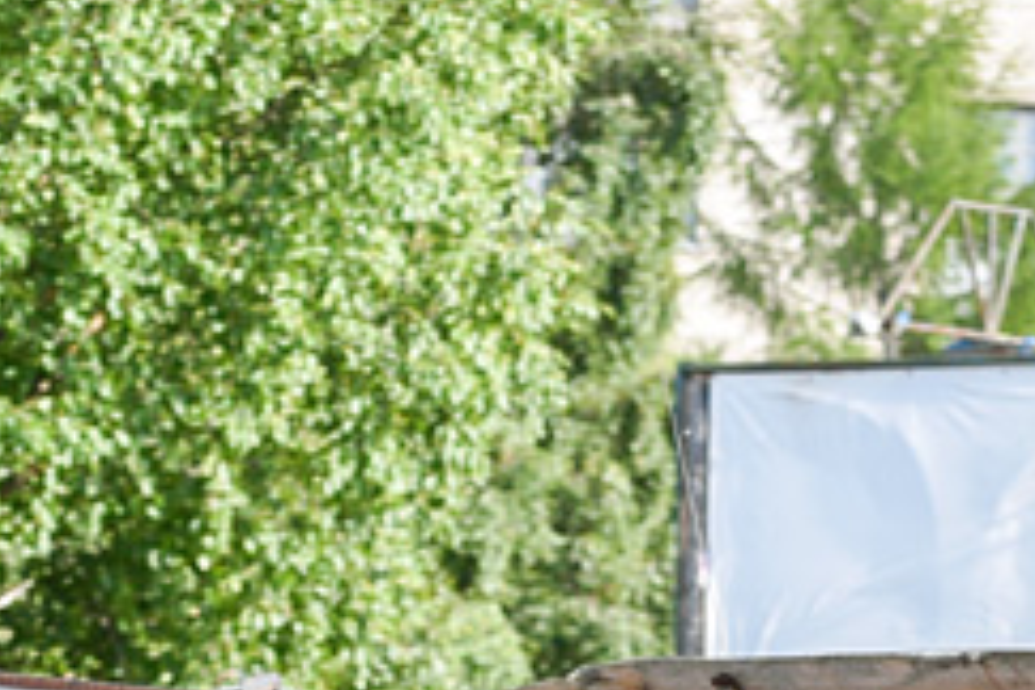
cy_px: 1401
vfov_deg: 3.1
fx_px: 12793
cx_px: 336
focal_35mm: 445
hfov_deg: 4.6
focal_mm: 90
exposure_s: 1/400
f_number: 5
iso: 250
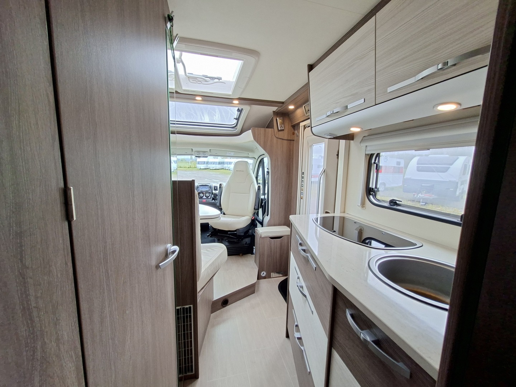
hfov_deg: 106.2
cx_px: 258
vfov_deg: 89.9
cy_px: 194
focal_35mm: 13
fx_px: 194
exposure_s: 1/40
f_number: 2.2
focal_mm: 1.74
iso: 100
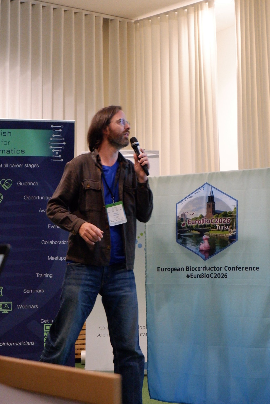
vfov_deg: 30.5
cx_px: 135
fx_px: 741
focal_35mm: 66
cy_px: 202
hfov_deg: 20.6
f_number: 5.6
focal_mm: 44.5
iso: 6400
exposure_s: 1/125
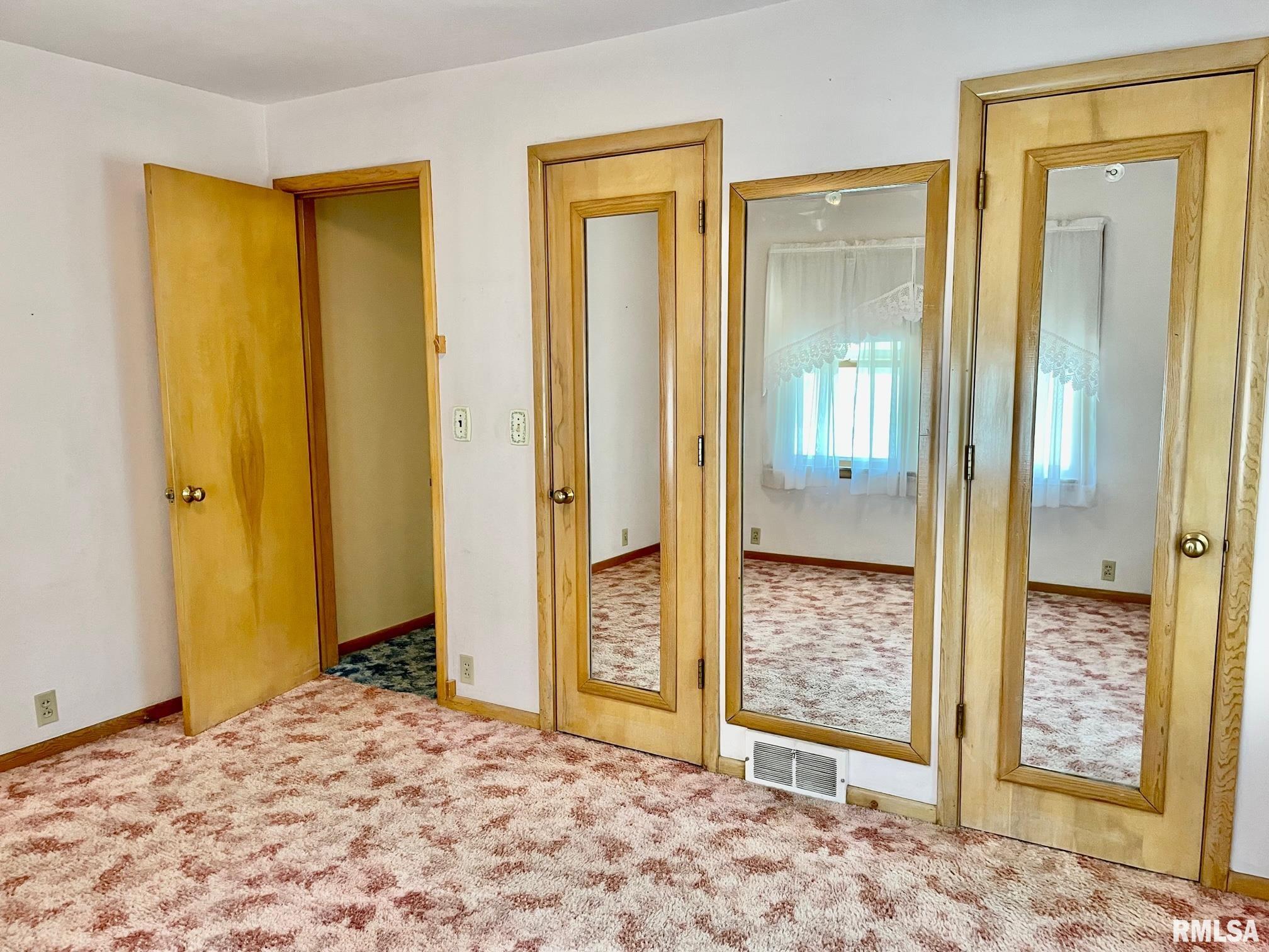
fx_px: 953
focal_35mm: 26
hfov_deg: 67.3
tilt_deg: -7.9
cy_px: 476
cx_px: 634
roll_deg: +0.6
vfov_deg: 53.1
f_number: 1.6
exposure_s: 1/60
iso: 200
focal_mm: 4.2
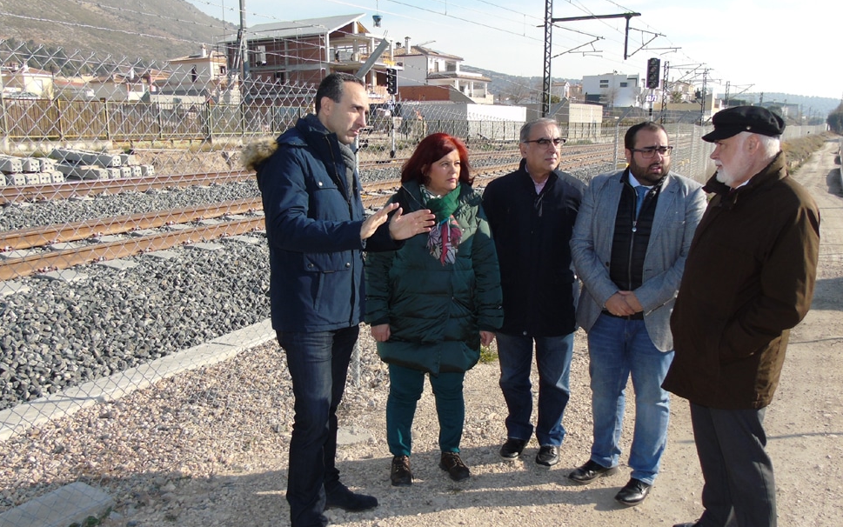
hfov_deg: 61.2
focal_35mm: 31
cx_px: 438
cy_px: 291
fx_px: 712
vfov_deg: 40.6
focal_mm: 4.4
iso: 80
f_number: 3.4
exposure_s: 1/640
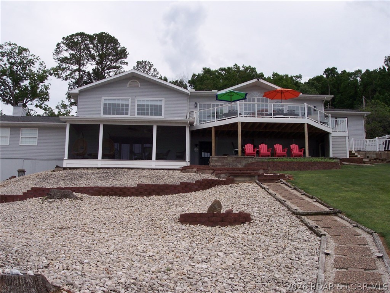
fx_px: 428
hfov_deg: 49.0
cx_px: 195
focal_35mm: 38
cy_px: 146
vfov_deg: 37.7
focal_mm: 8
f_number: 4.8
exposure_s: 1/1000
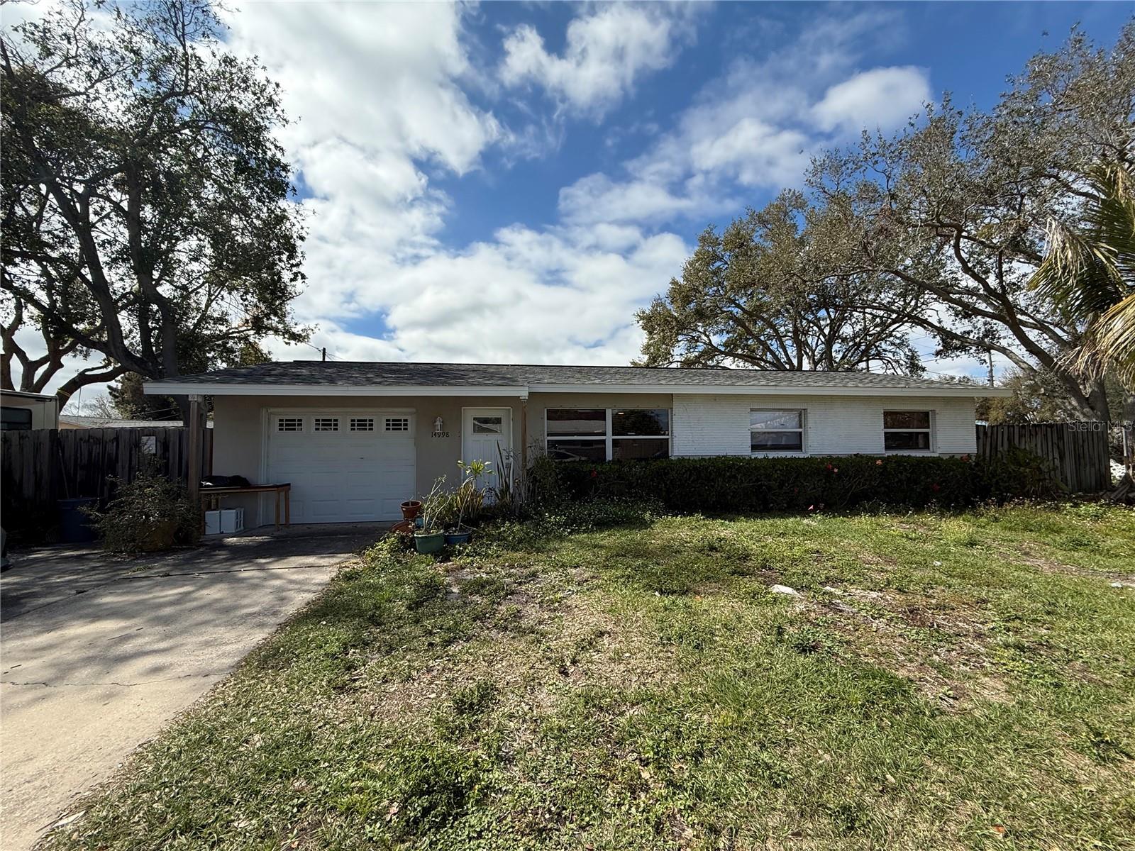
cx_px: 568
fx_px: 459
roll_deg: +0.6
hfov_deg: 102.1
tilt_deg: +2.8
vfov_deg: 85.7
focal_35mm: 14
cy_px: 426
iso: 50
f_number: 2.2
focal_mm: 2.22
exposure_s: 1/2976
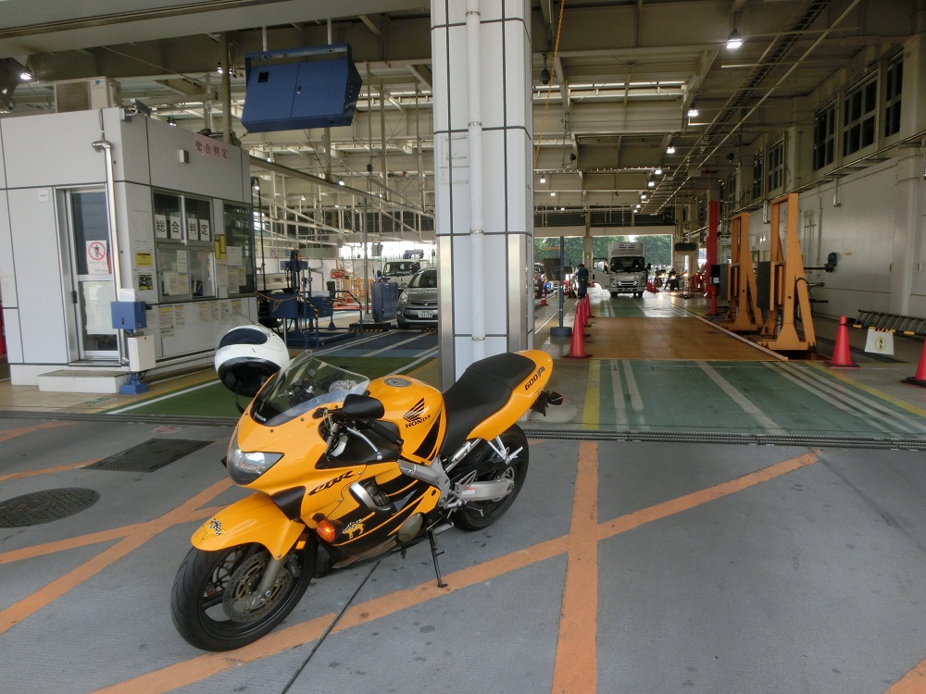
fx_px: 642
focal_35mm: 24
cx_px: 463
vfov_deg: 56.8
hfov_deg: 71.6
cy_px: 347
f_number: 3
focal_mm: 4.24
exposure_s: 1/250
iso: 80
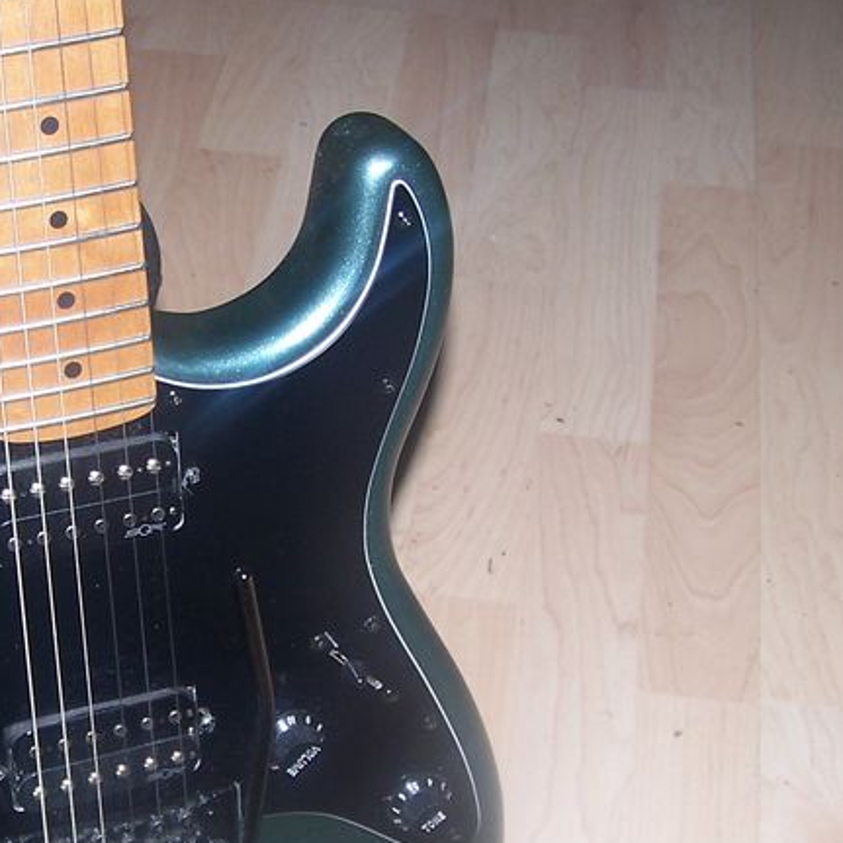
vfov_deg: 22.1
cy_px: 569
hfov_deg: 22.0
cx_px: 190
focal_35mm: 78
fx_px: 2149
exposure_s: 1/60
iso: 80
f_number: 2.8
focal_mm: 6.3
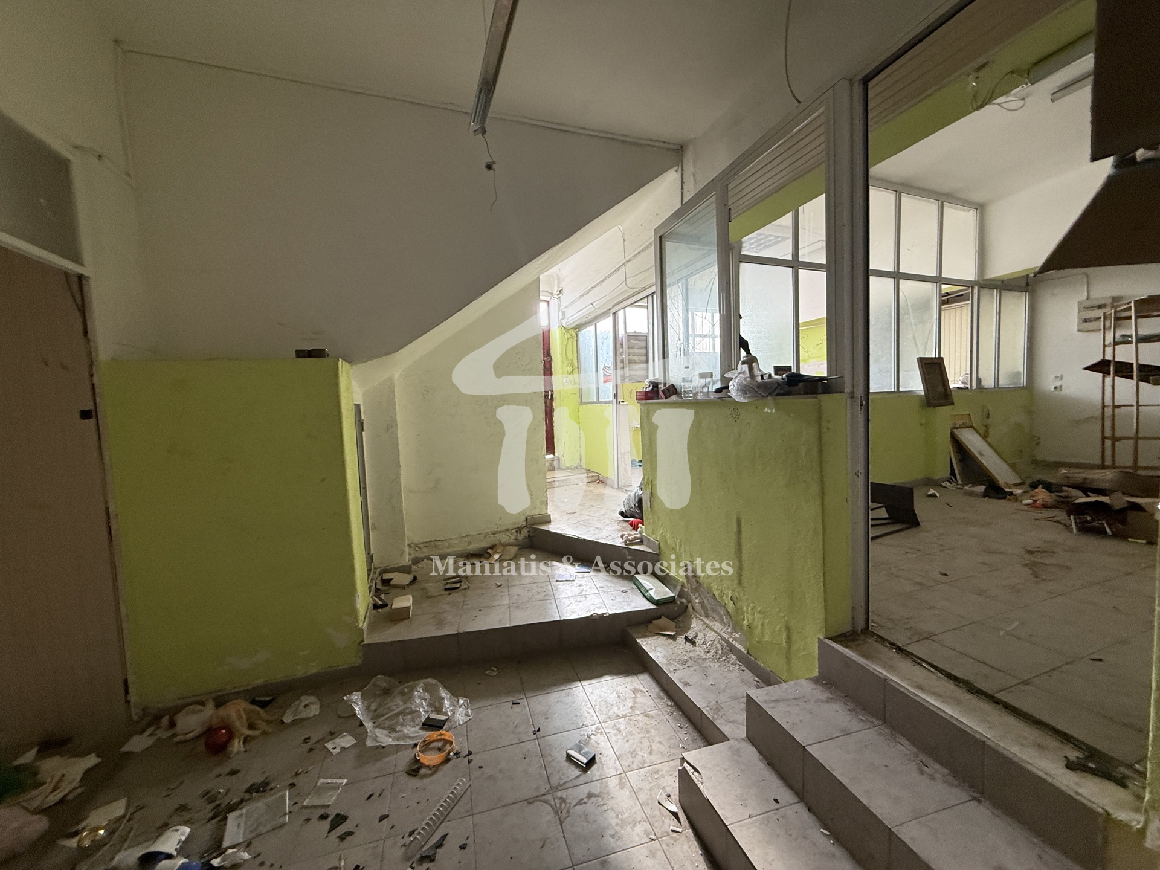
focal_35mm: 14
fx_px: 469
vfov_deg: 85.7
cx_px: 580
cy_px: 435
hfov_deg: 102.1
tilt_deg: -5.1
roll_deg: +2.5
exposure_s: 1/100
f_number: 2.2
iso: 250
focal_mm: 2.22
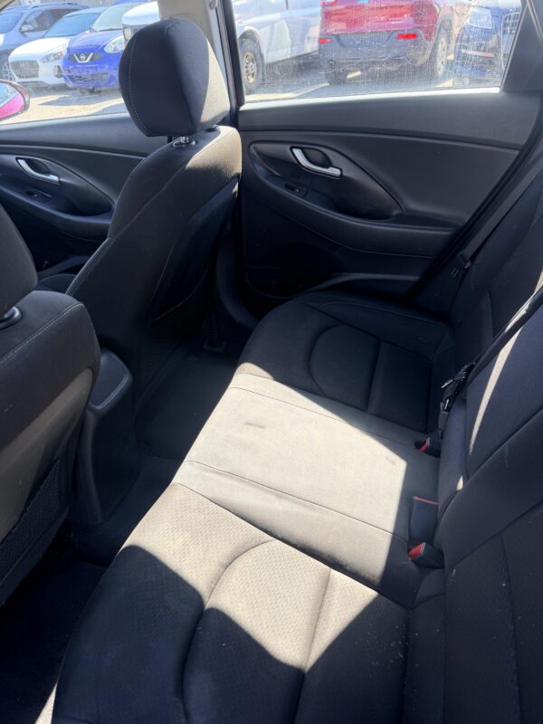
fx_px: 502
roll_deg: +6.8
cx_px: 272
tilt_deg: -35.4
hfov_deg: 56.8
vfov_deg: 71.6
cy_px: 362
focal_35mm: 24
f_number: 1.78
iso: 64
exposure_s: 1/213
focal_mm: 6.76
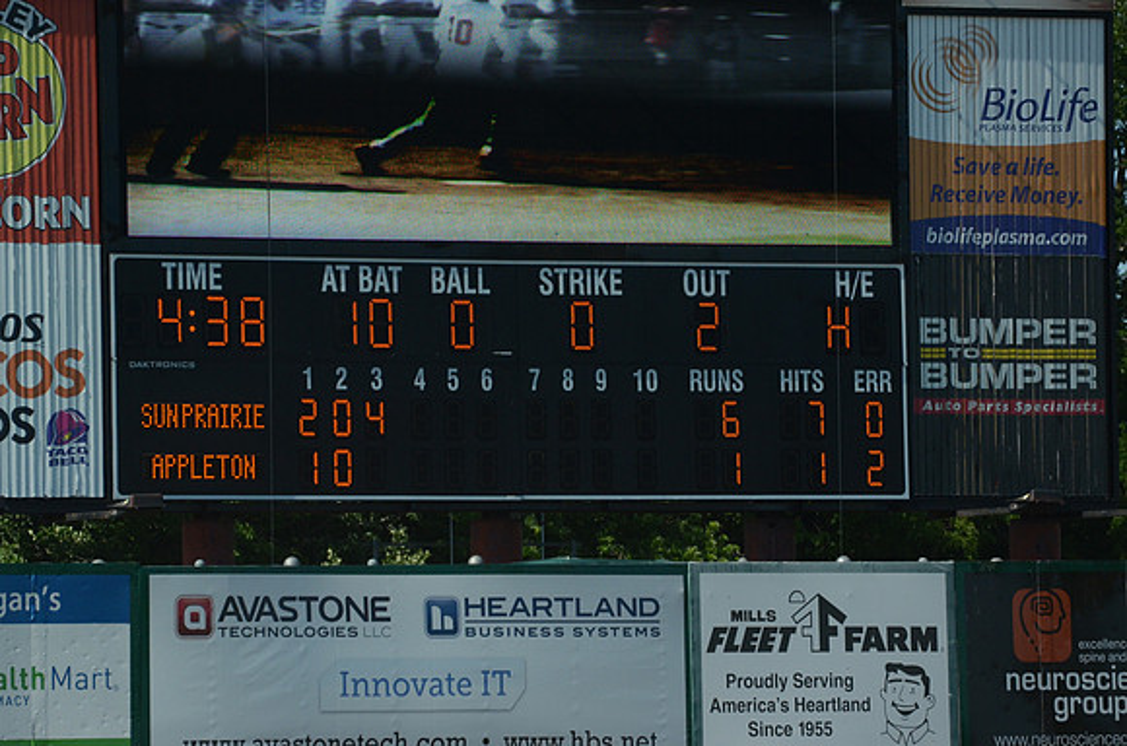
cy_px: 373
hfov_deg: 6.3
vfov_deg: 4.1
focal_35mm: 330
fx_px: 10308
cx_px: 564
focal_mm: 220
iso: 1000
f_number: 5.3
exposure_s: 1/8000
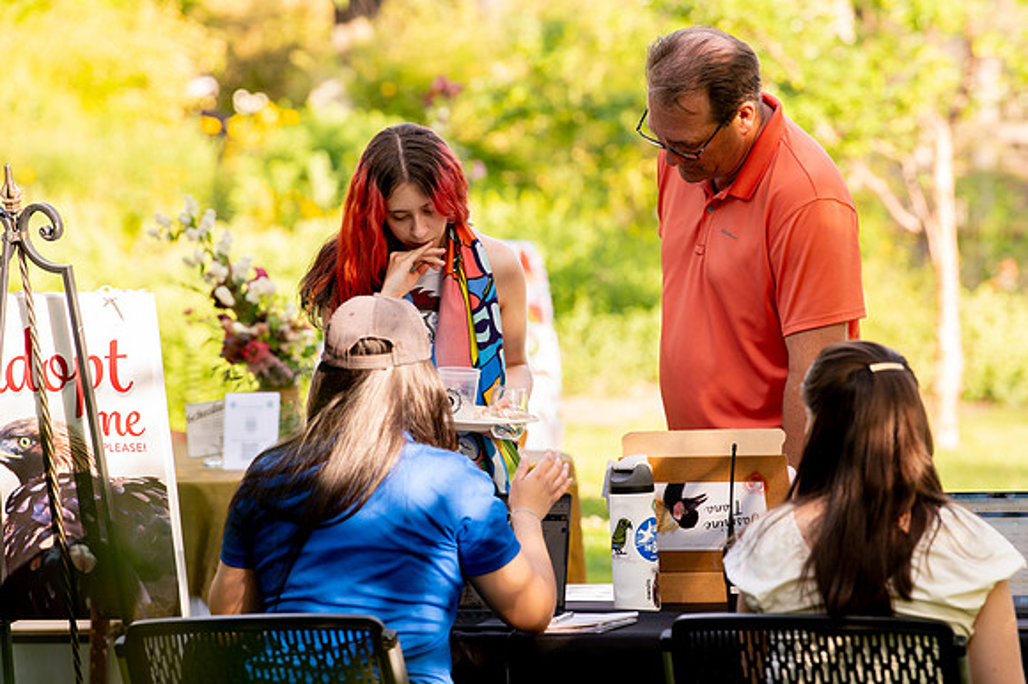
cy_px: 315
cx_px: 555
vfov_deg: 6.3
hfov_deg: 9.4
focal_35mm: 218
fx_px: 6228
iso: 500
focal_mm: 200
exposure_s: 1/400
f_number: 5
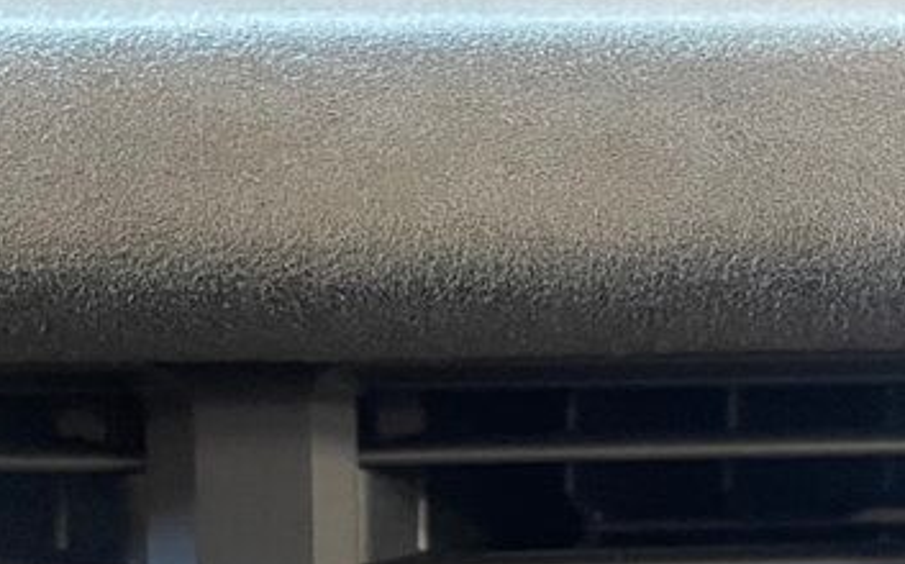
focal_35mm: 80
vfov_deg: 14.8
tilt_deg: -24.2
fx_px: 1972
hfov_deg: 25.7
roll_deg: +0.9
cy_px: 925
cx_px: 297
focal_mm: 4.2
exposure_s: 1/60
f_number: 1.6
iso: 400
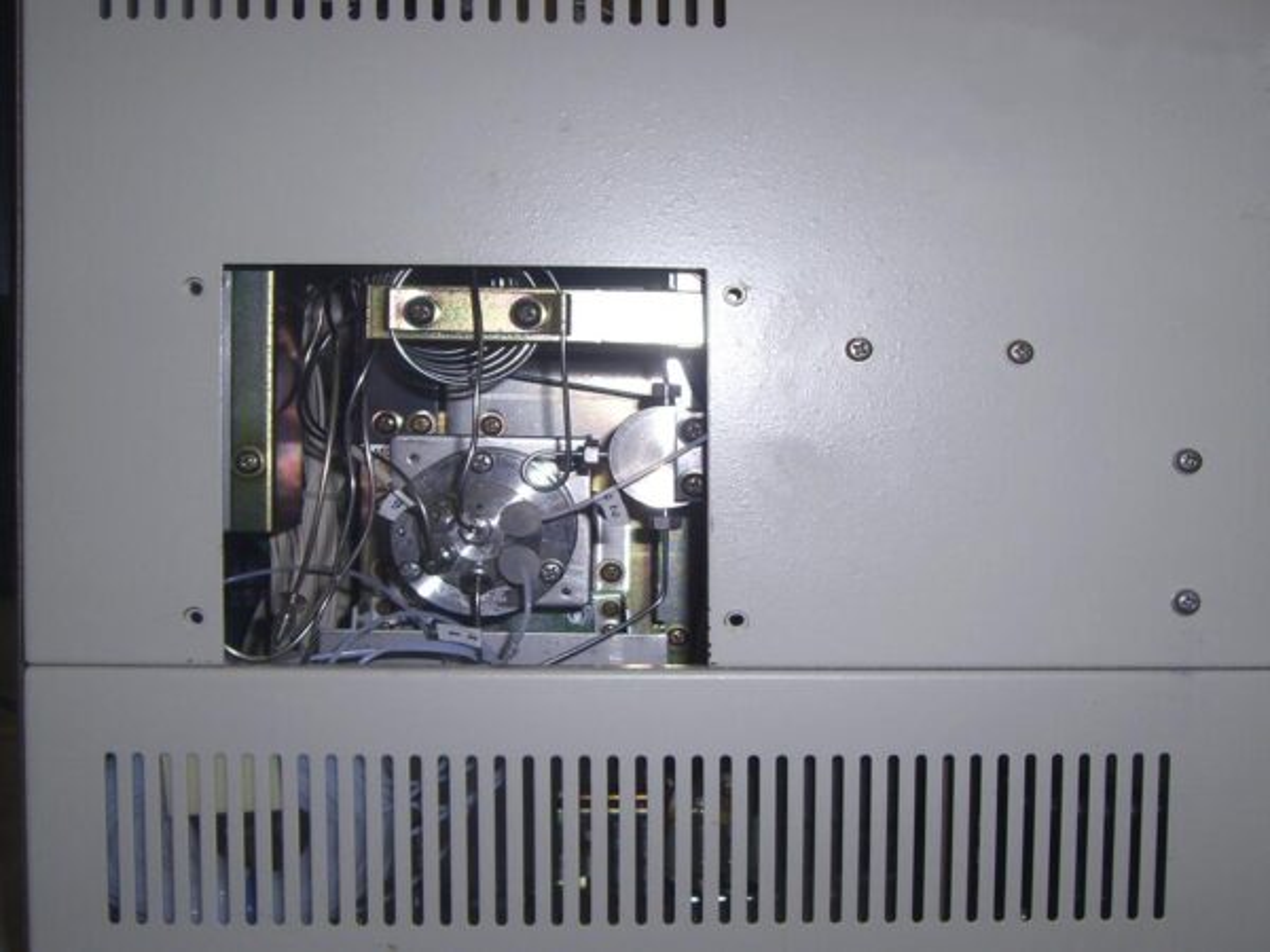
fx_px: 1394
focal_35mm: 38
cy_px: 476
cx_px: 635
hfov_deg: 49.0
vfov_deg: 37.7
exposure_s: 1/60
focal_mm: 6.2
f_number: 2.7
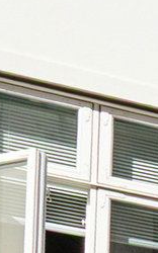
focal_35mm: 171
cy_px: 400
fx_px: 1179
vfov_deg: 11.6
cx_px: 1267
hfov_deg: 3.8
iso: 140
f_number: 13
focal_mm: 14
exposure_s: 1/125
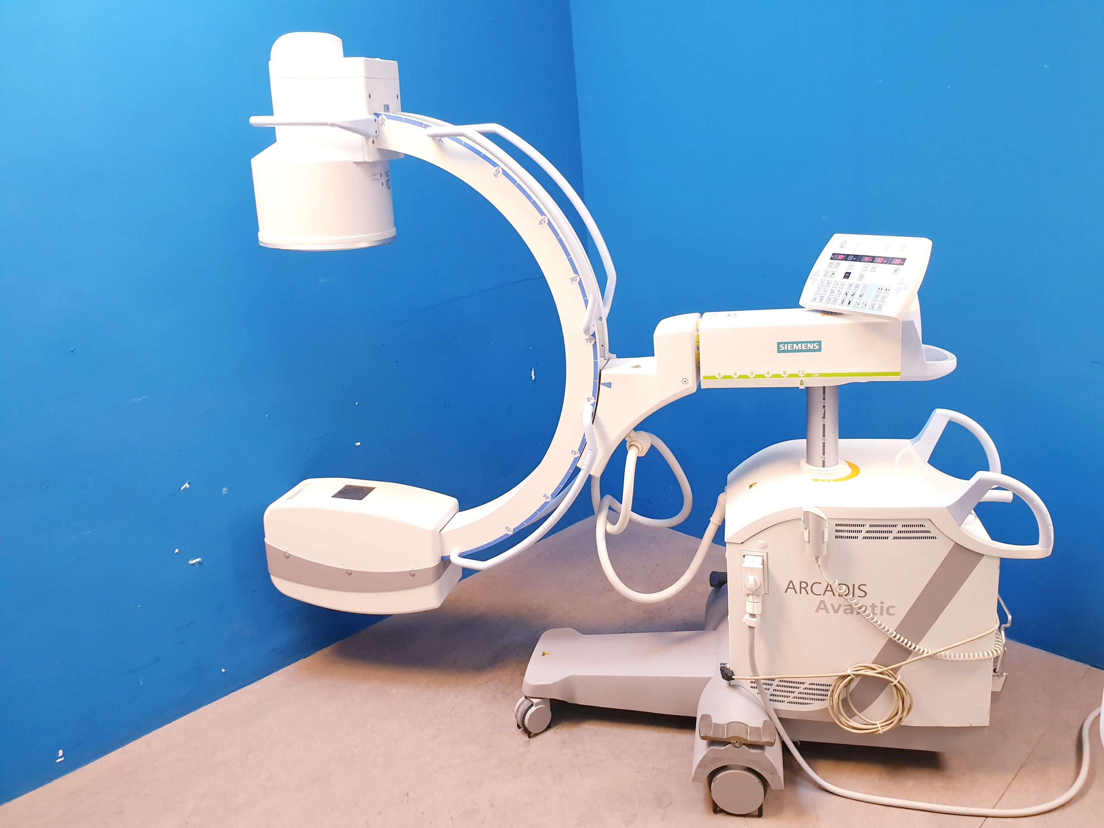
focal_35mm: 26
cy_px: 414
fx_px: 829
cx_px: 552
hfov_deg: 67.3
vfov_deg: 53.1
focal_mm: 4.3
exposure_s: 1/50
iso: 250
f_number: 2.4
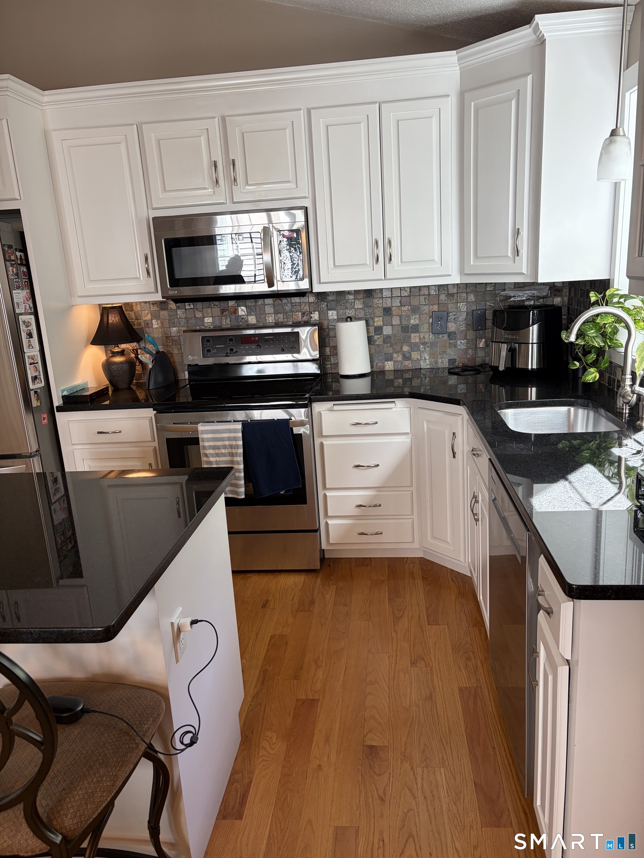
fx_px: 645
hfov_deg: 53.1
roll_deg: +4.4
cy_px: 429
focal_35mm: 26
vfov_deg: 67.3
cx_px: 322
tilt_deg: -14.4
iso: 80
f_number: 1.6
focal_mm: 5.96
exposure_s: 1/60
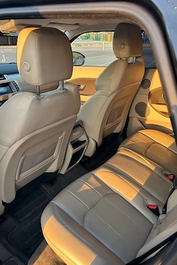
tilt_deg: -25.0
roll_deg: -0.8
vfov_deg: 65.4
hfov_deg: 46.5
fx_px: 206
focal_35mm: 28
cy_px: 130
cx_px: 87
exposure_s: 1/121
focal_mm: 5.7
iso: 50
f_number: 1.5
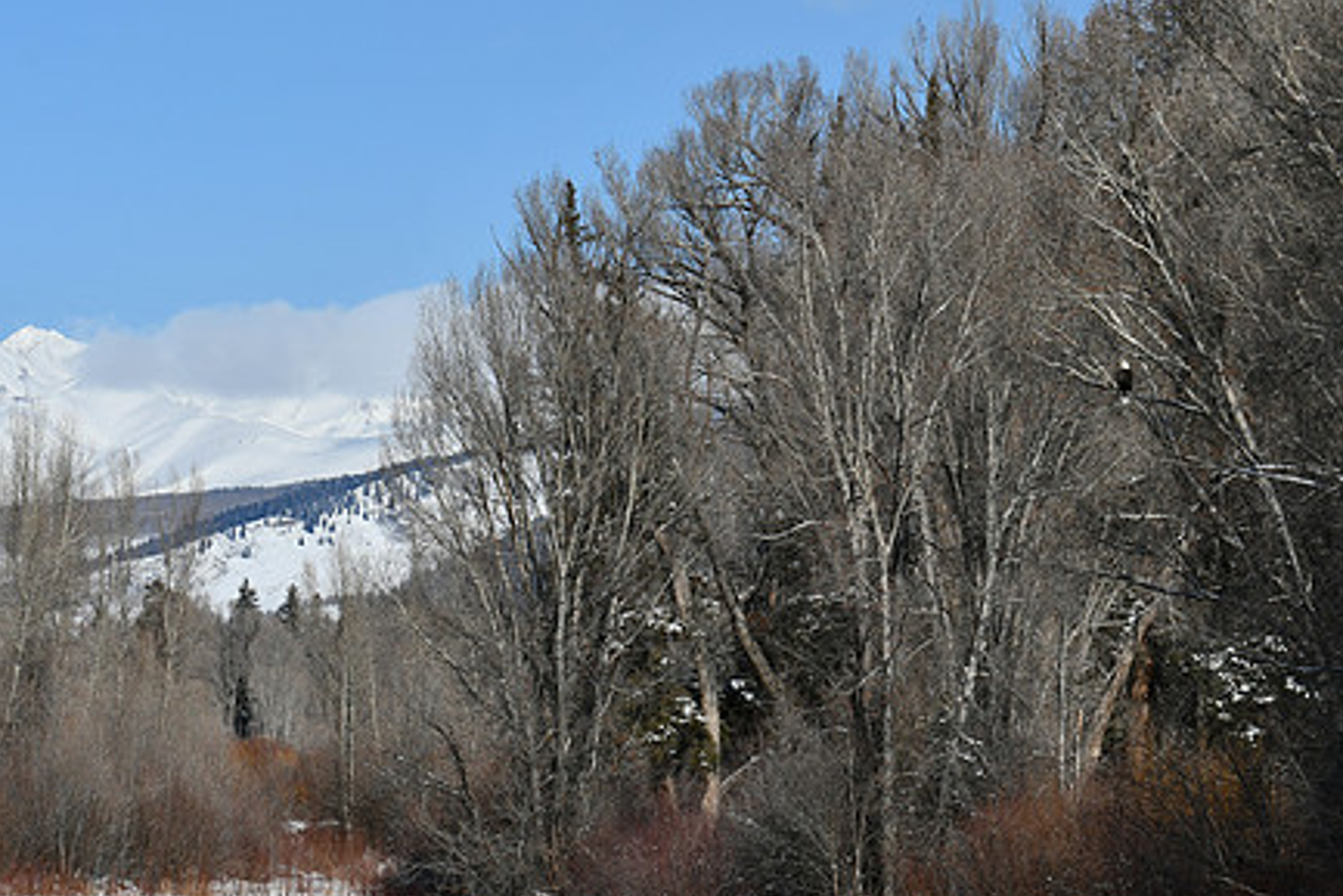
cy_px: 498
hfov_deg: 7.9
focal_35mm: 261
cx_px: 642
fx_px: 9739
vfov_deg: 5.3
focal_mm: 130
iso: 100
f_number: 11
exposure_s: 1/500
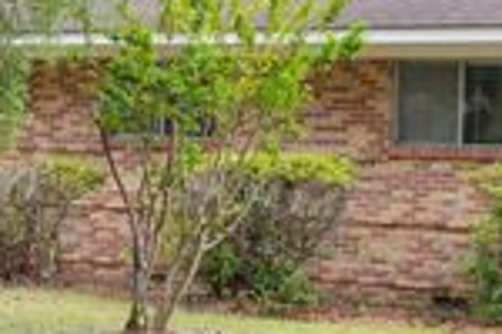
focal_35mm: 140
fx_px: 1952
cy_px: 109
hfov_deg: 14.6
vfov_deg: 9.8
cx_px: 100
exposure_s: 1/1000
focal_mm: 28
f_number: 4.5
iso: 400
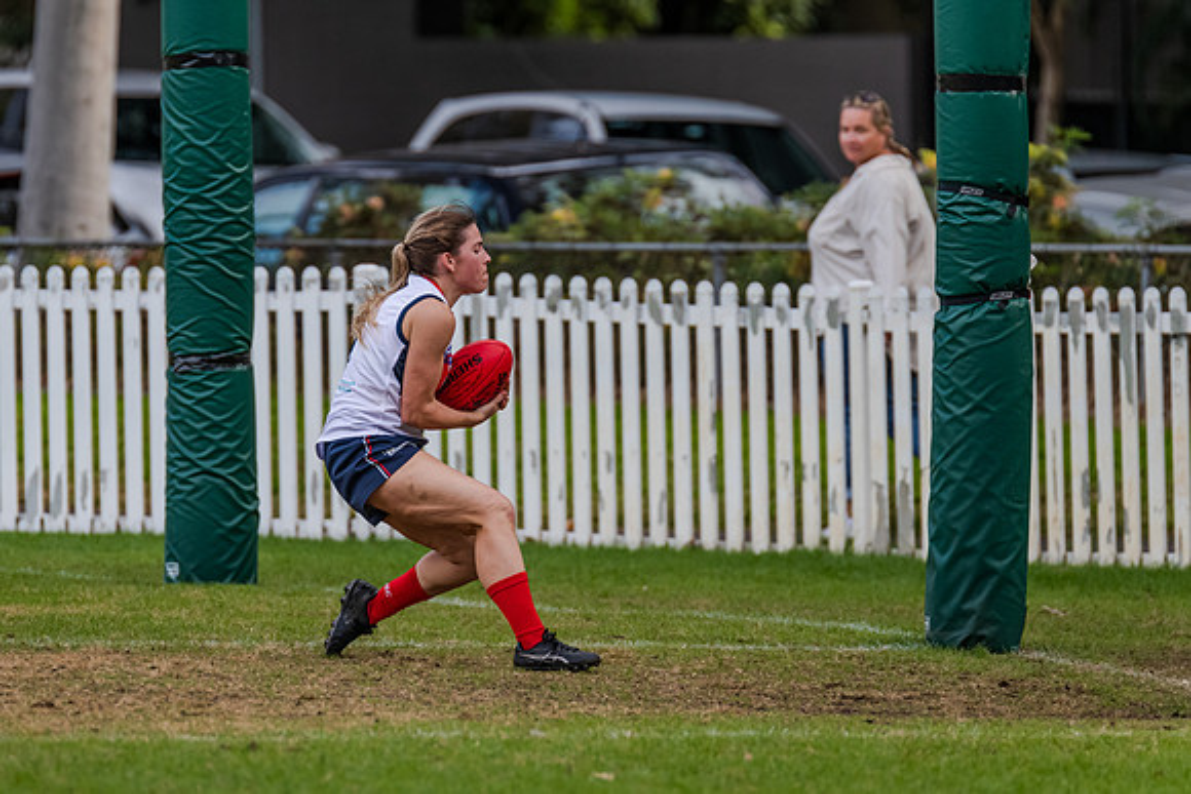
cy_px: 293
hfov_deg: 3.8
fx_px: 18056
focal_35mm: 546
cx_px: 440
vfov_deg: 2.5
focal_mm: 420
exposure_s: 1/1600
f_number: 5
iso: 800
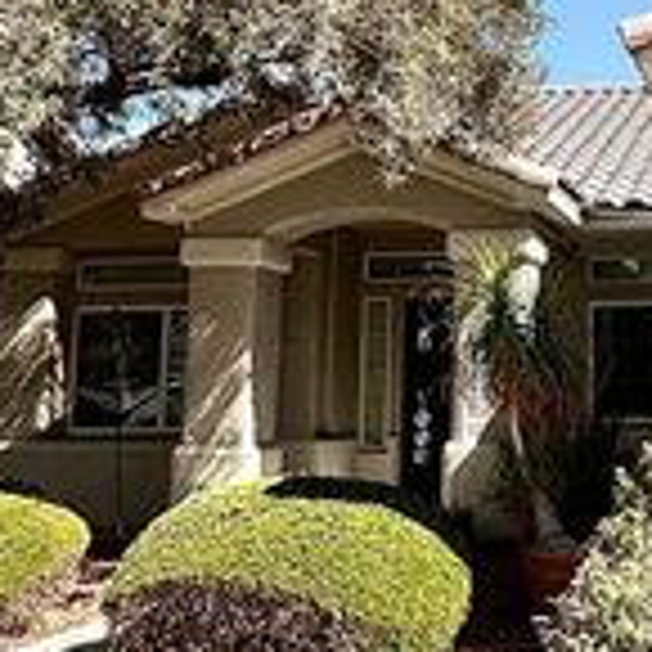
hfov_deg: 27.5
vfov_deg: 29.7
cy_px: 182
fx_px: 1215
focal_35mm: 57
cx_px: 719
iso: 50
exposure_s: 1/1416
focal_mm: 2.22
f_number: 2.2
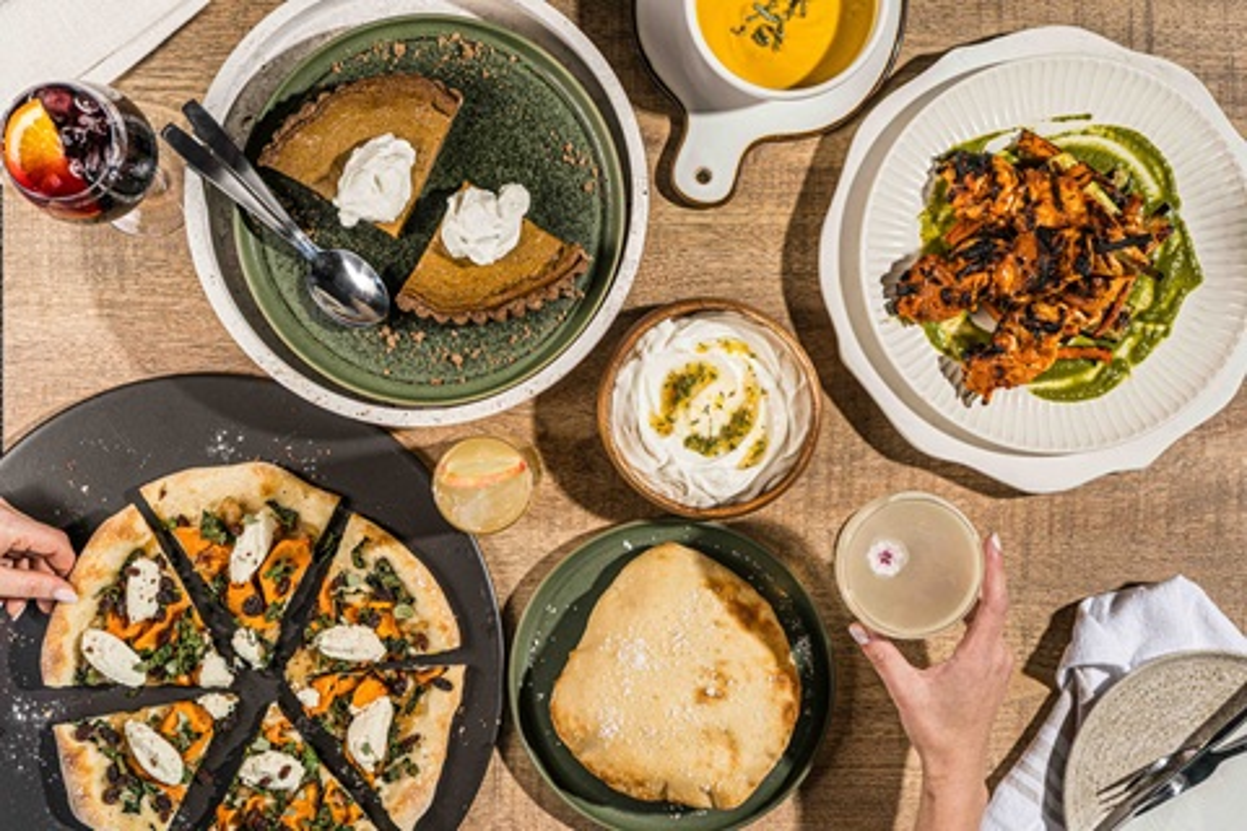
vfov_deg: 23.4
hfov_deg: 34.5
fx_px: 2009
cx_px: 624
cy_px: 416
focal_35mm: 58
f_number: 5.6
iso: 320
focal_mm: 58
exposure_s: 1/160
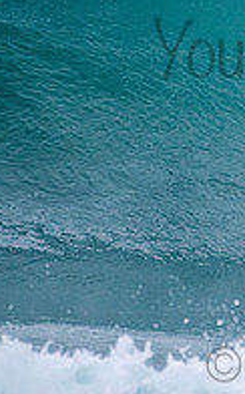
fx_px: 16179
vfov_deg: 1.4
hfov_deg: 0.9
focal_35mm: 1510
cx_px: 361
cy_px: 31
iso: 640
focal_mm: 500
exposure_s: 1/1250
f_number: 5.6
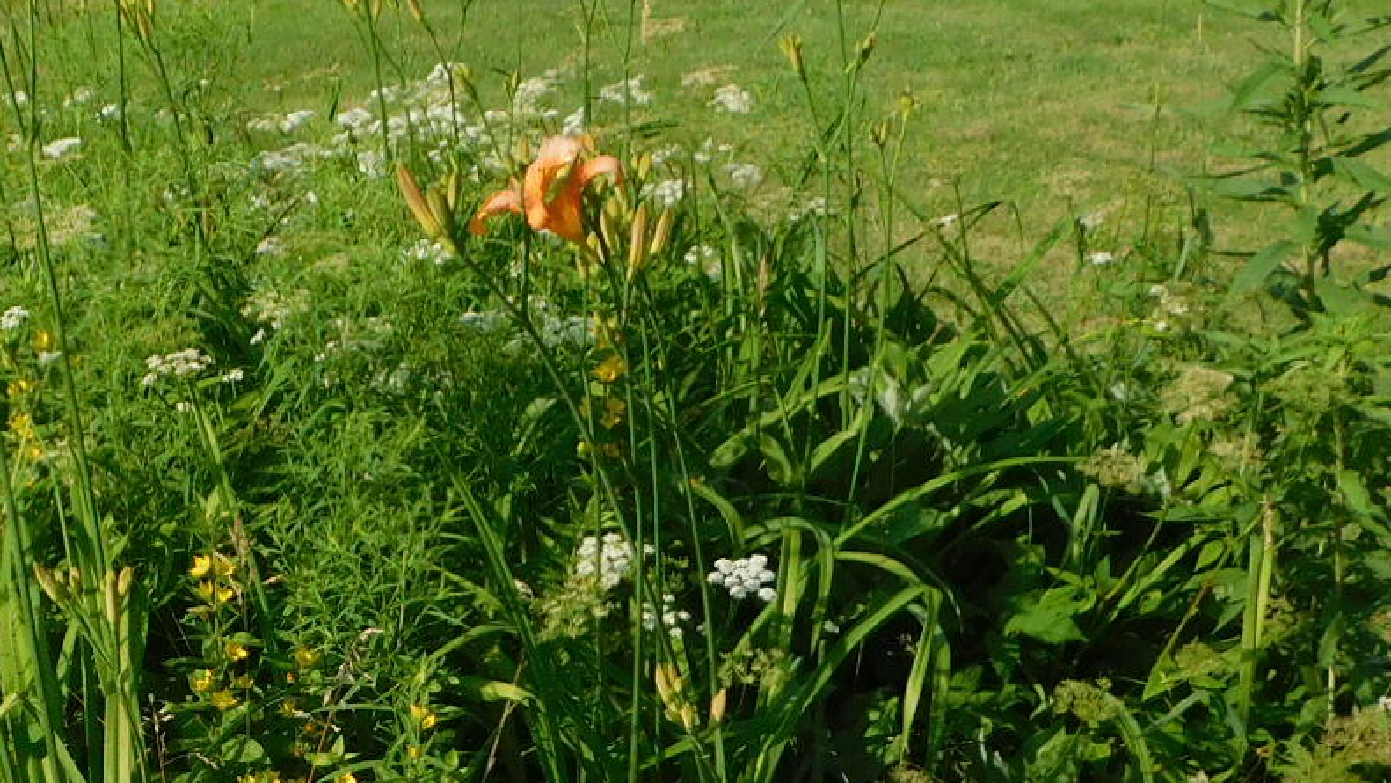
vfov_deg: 16.5
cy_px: 744
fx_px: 2656
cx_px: 218
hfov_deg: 28.5
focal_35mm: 72
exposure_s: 1/1250
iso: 125
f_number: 3
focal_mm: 4
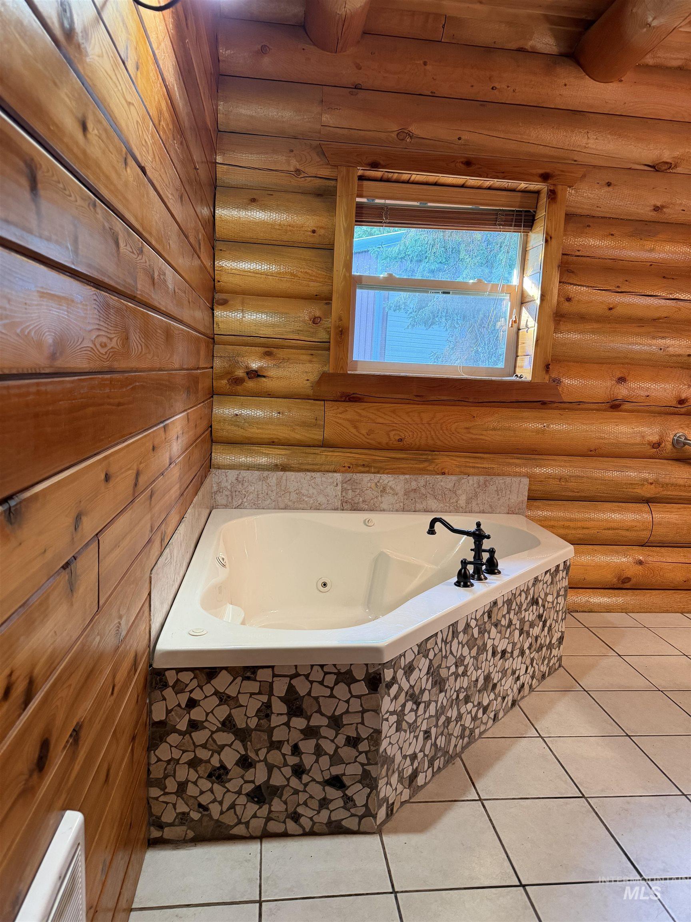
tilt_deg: -8.4
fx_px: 639
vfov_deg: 71.6
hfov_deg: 56.8
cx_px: 346
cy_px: 461
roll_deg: -3.4
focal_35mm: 24
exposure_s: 1/60
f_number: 1.78
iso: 400
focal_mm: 6.76
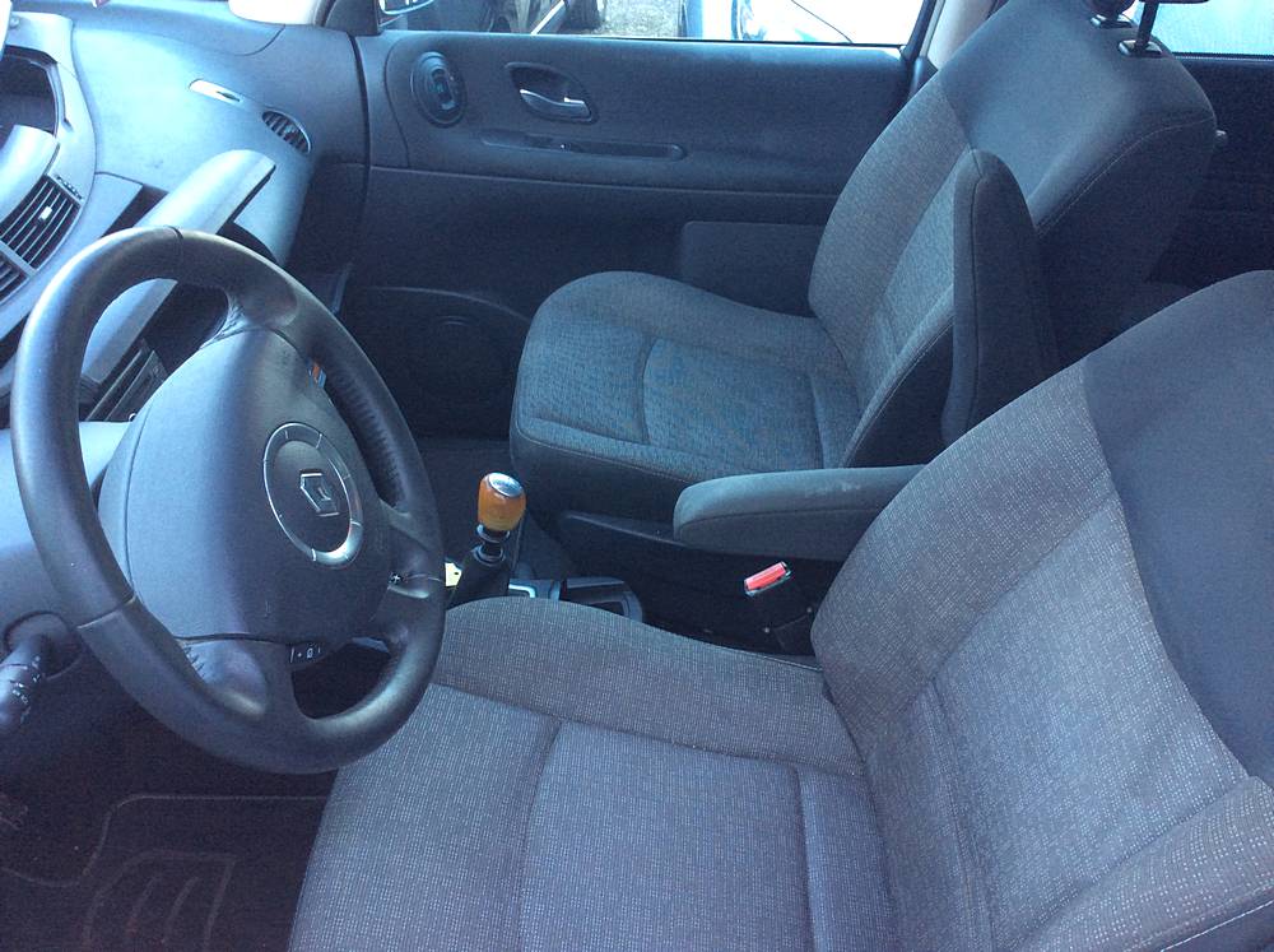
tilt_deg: -35.7
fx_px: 1176
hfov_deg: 56.9
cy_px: 476
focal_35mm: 32
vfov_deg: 44.1
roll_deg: -0.9
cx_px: 637
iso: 64
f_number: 2.4
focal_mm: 3.3
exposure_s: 1/25
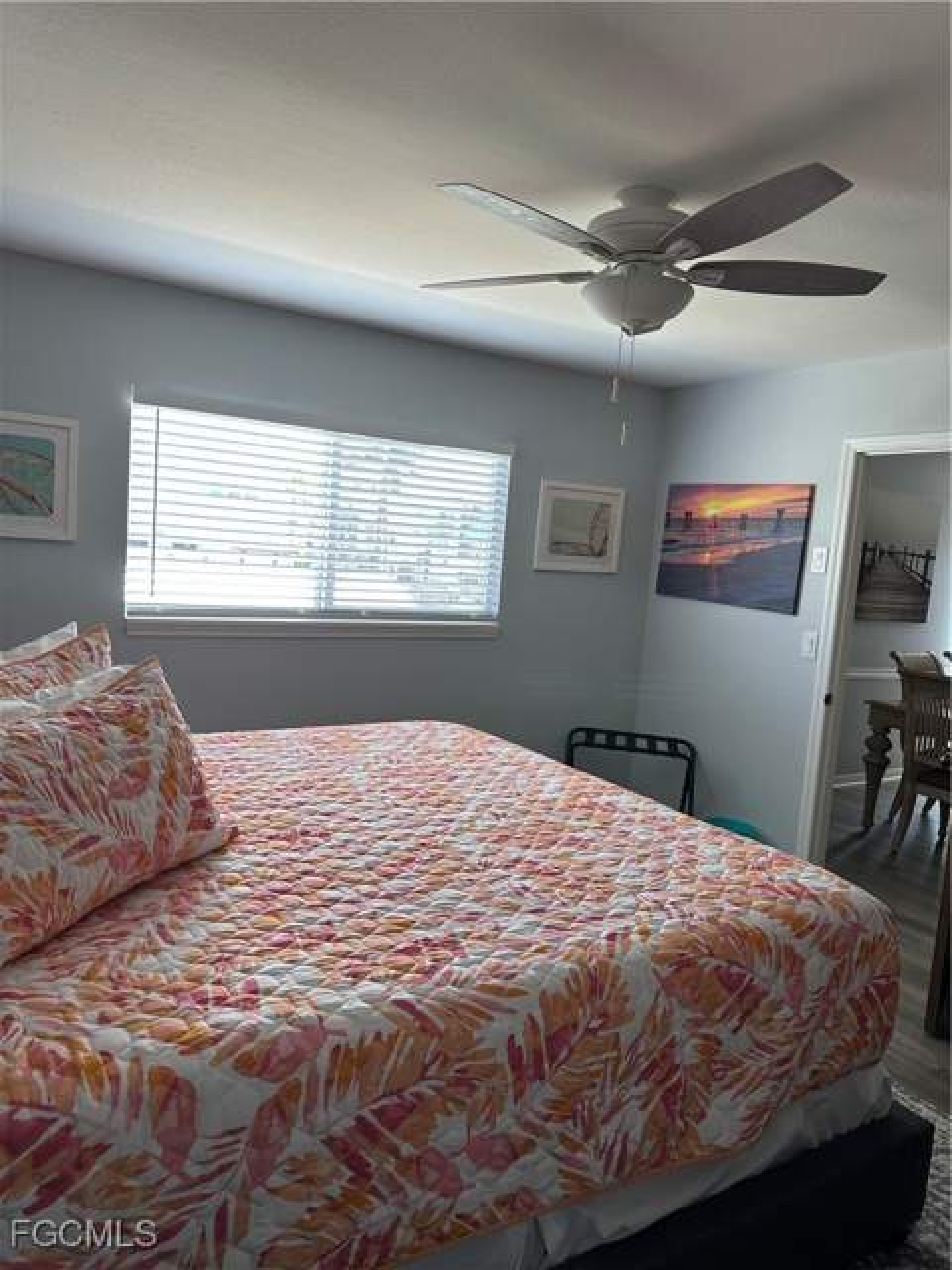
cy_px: 635
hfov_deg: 56.8
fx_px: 880
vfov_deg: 71.6
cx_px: 476
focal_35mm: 24
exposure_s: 1/121
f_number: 1.78
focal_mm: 6.86
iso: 64
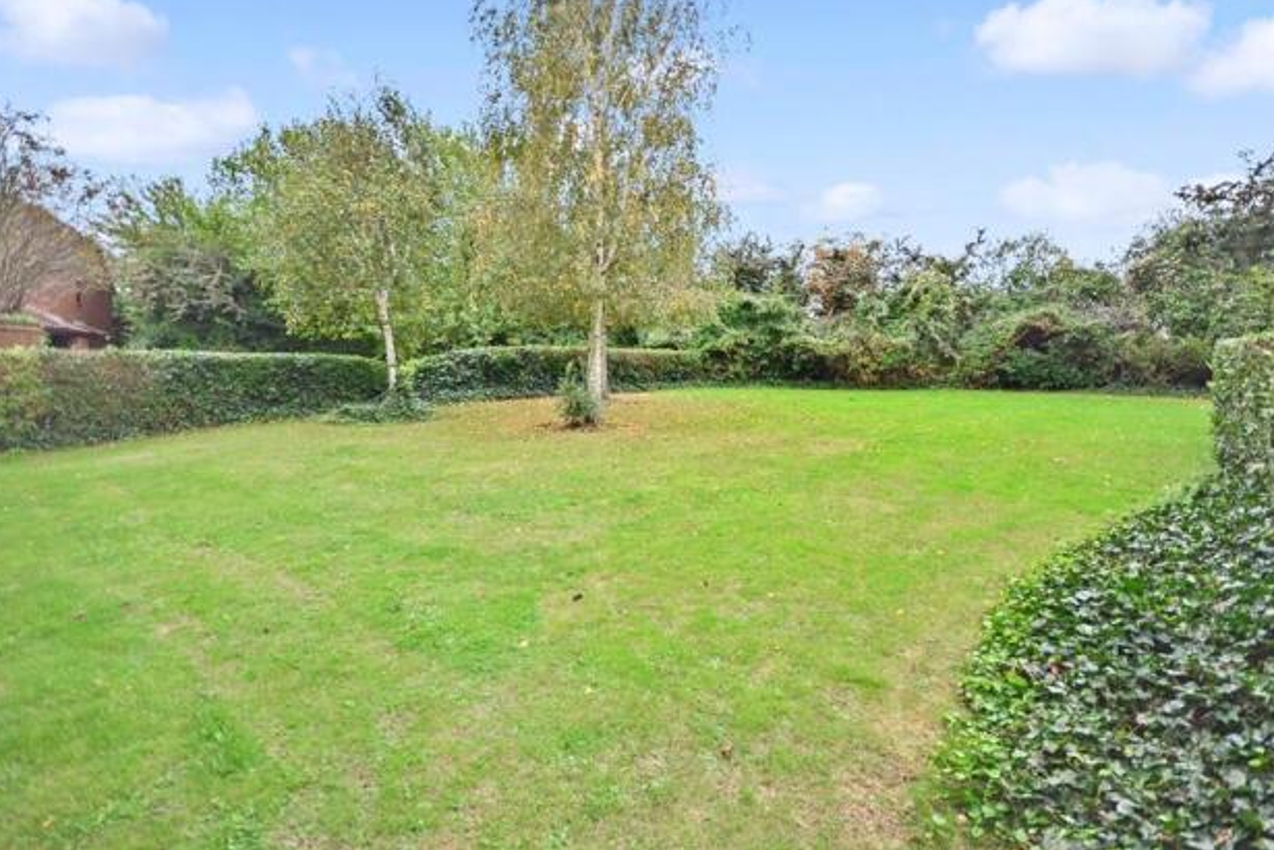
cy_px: 412
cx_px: 667
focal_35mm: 16
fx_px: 566
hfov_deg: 96.7
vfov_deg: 73.7
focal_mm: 10
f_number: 4
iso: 200
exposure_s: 1/100
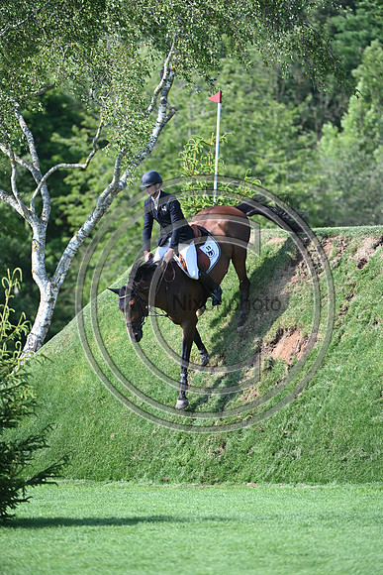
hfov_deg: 5.3
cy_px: 288
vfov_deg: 7.9
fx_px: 4146
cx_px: 192
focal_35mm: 260
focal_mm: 260
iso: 500
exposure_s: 1/1250
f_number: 4.5
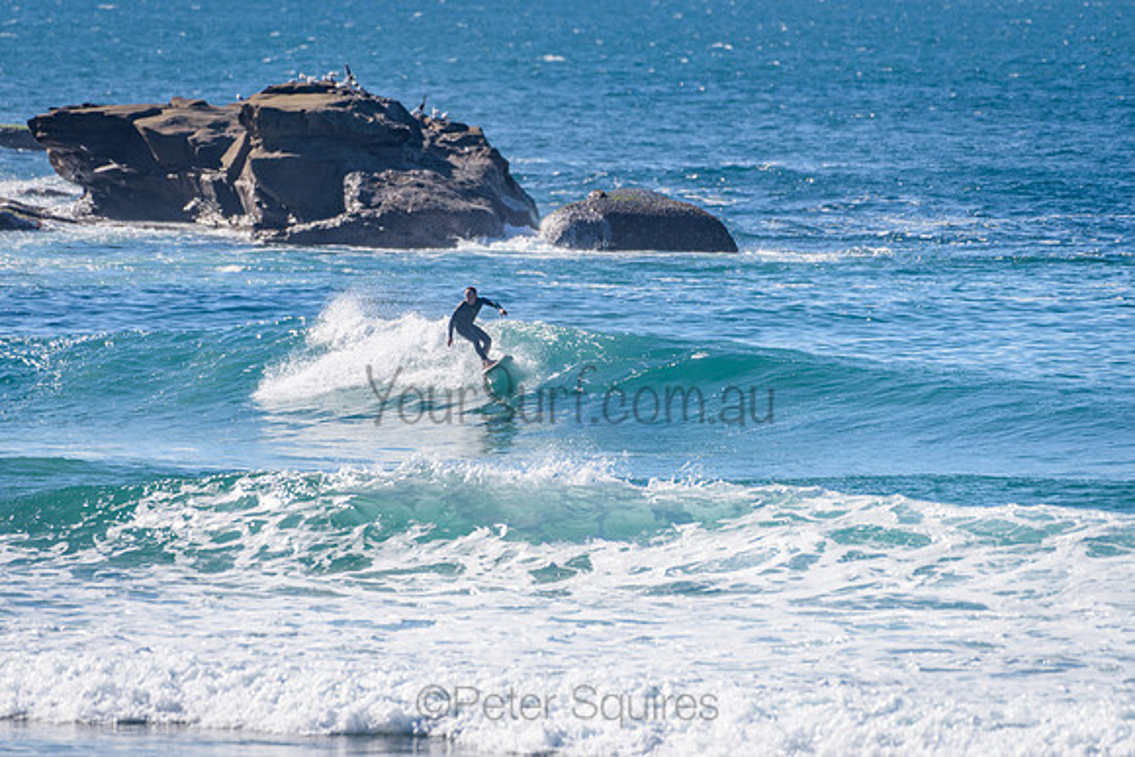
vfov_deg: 2.2
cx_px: 495
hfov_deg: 3.4
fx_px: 19338
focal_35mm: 613
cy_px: 369
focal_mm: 500
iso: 64
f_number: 5.6
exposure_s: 1/1000
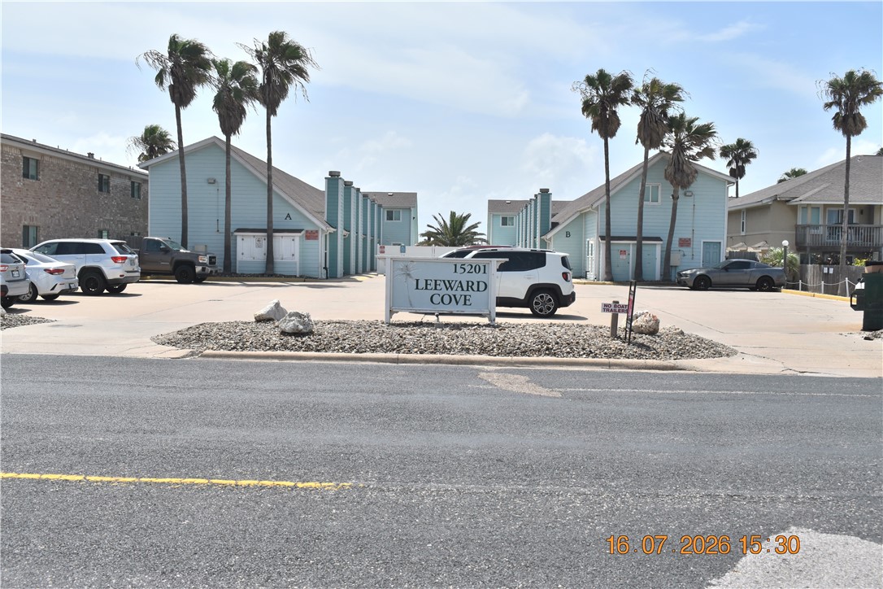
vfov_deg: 36.9
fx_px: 883
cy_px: 294
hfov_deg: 53.1
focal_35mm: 36
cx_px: 442
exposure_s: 1/2000
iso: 400
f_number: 8
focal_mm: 24
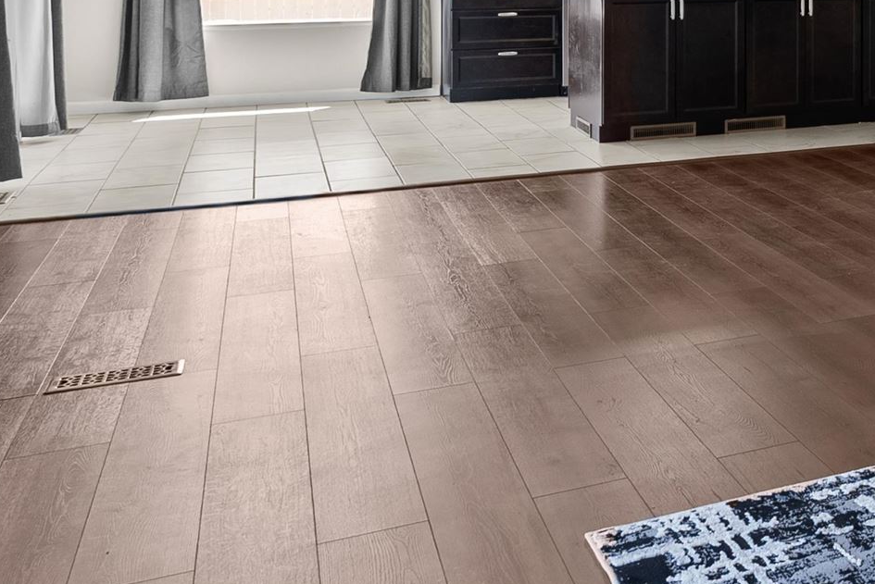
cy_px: -54
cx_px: 1024
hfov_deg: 32.3
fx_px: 1264
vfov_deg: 24.3
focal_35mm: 52
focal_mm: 16
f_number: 8
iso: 400
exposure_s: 1/10
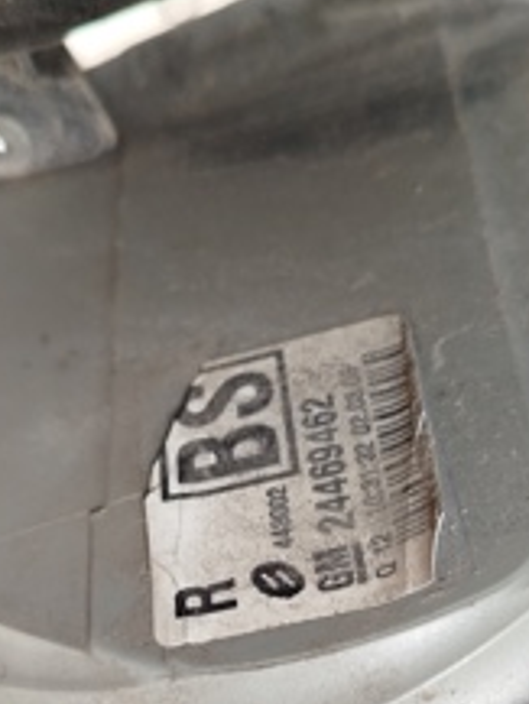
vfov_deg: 35.1
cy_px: 558
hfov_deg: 27.5
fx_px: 1079
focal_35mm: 53
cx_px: 227
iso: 250
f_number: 1.7
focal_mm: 5.31
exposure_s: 1/33
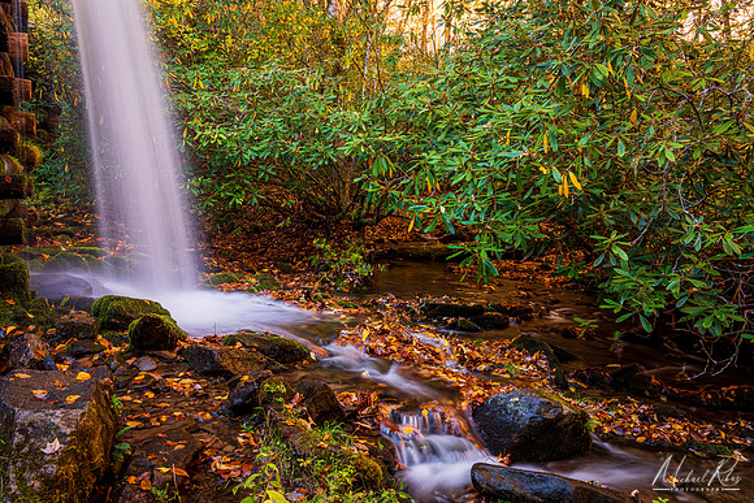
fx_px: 587
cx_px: 377
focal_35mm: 28
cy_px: 252
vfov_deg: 46.4
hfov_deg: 65.5
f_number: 13
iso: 64
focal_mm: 28
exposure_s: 1.6
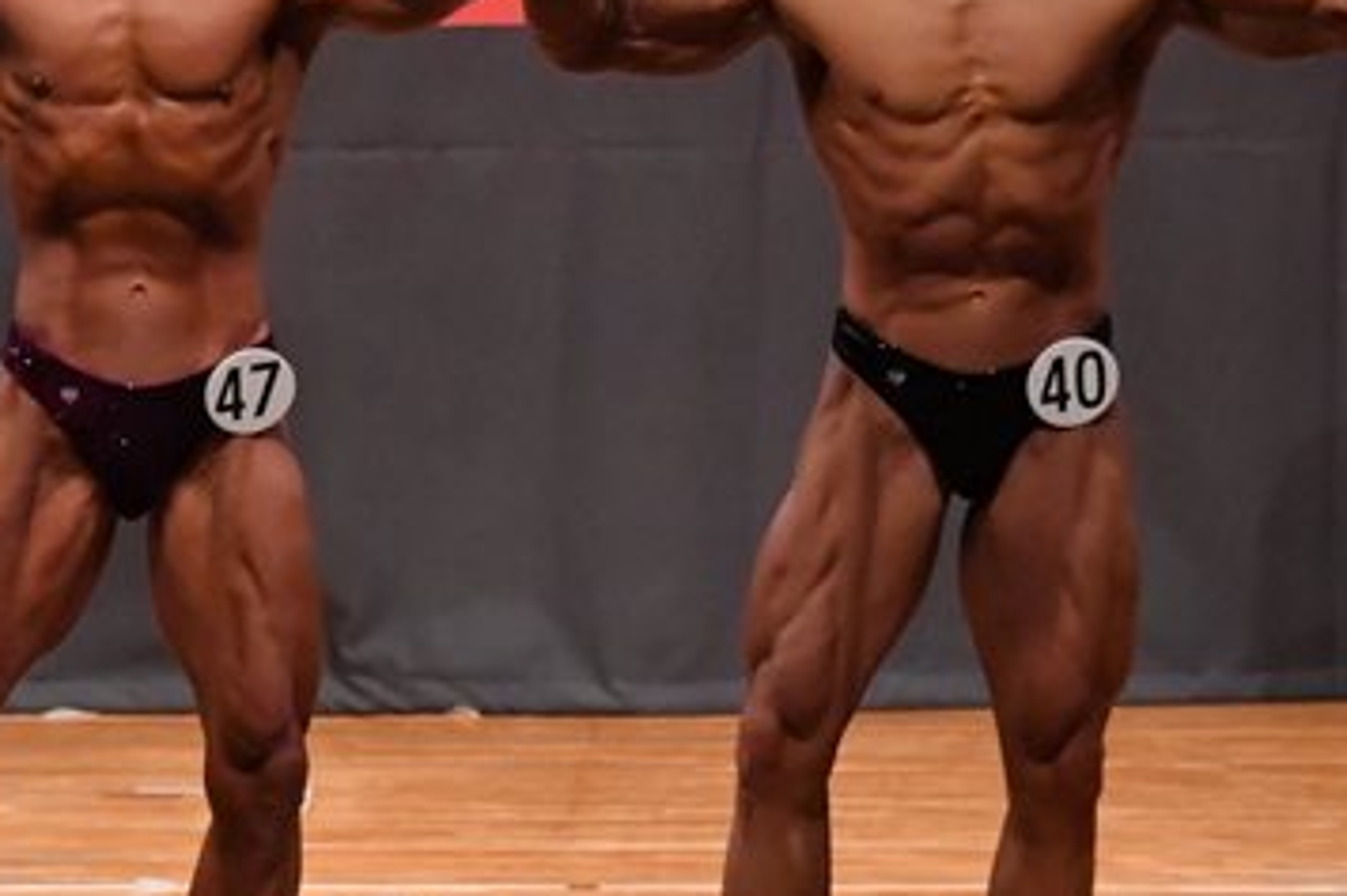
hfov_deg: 4.2
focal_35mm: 490
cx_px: 44
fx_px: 18325
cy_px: 412
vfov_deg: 2.8
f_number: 5.6
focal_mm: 150
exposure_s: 1/400
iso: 9000
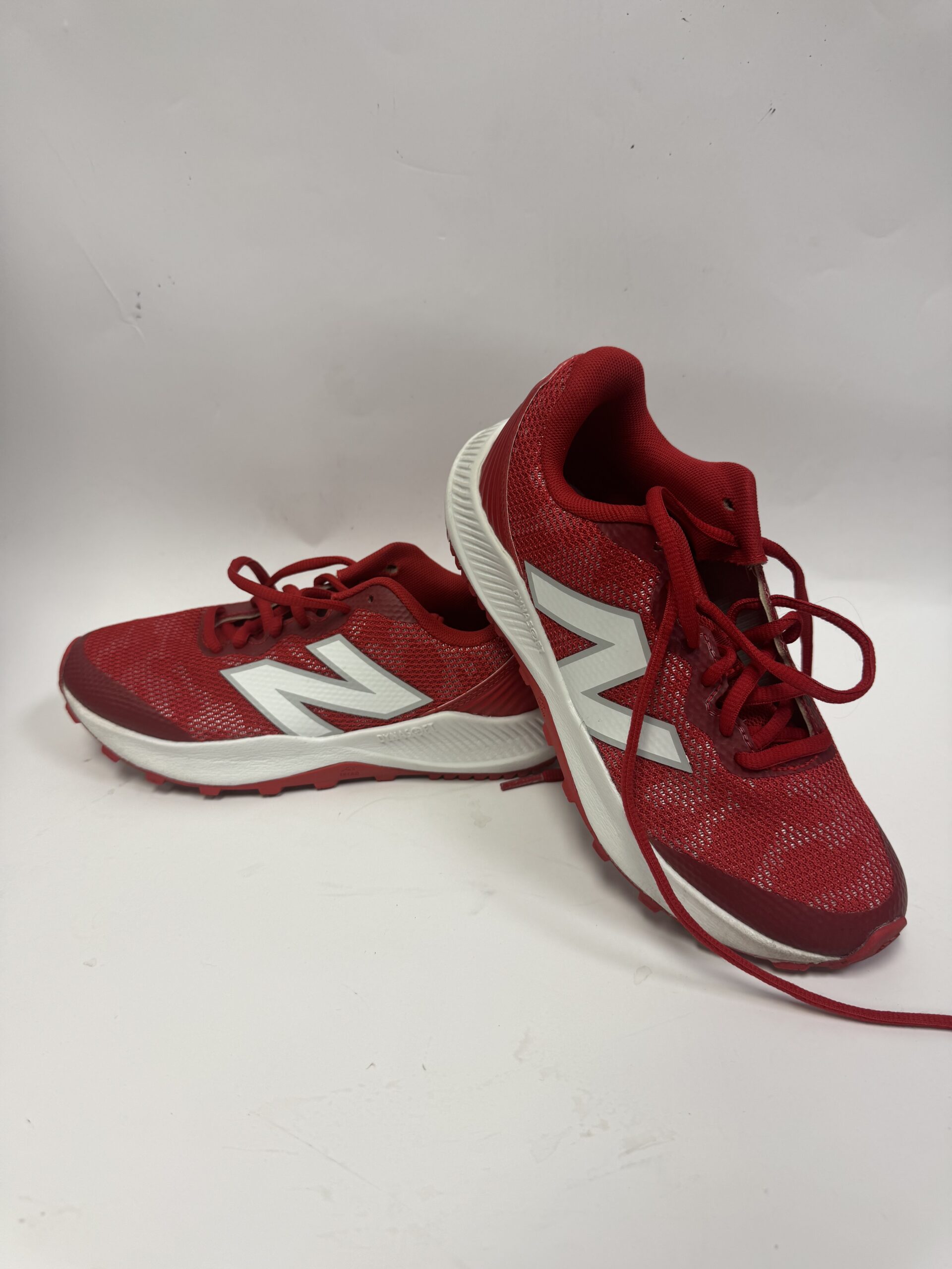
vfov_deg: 71.6
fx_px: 880
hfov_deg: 56.8
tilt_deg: -26.5
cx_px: 476
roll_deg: +0.4
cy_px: 634
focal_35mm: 24
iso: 100
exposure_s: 1/120
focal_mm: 6.76
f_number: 1.78
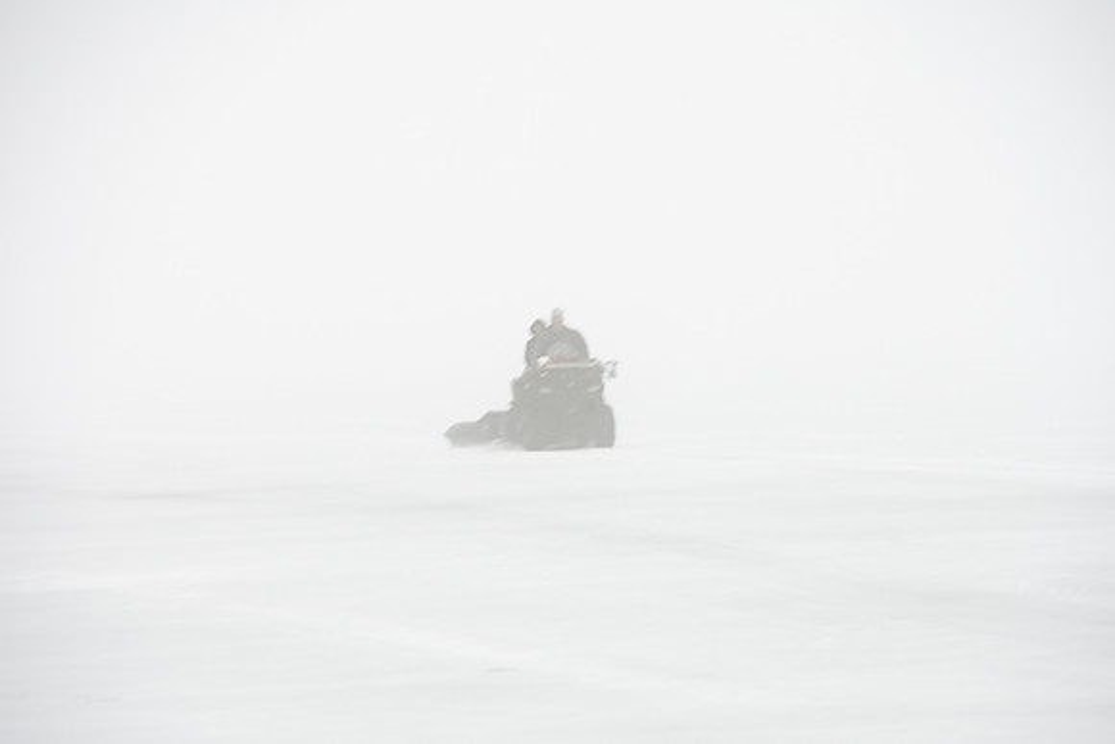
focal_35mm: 278
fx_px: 8596
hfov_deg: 7.4
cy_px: 372
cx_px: 558
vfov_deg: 5.0
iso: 200
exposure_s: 1/100
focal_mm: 185
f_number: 8
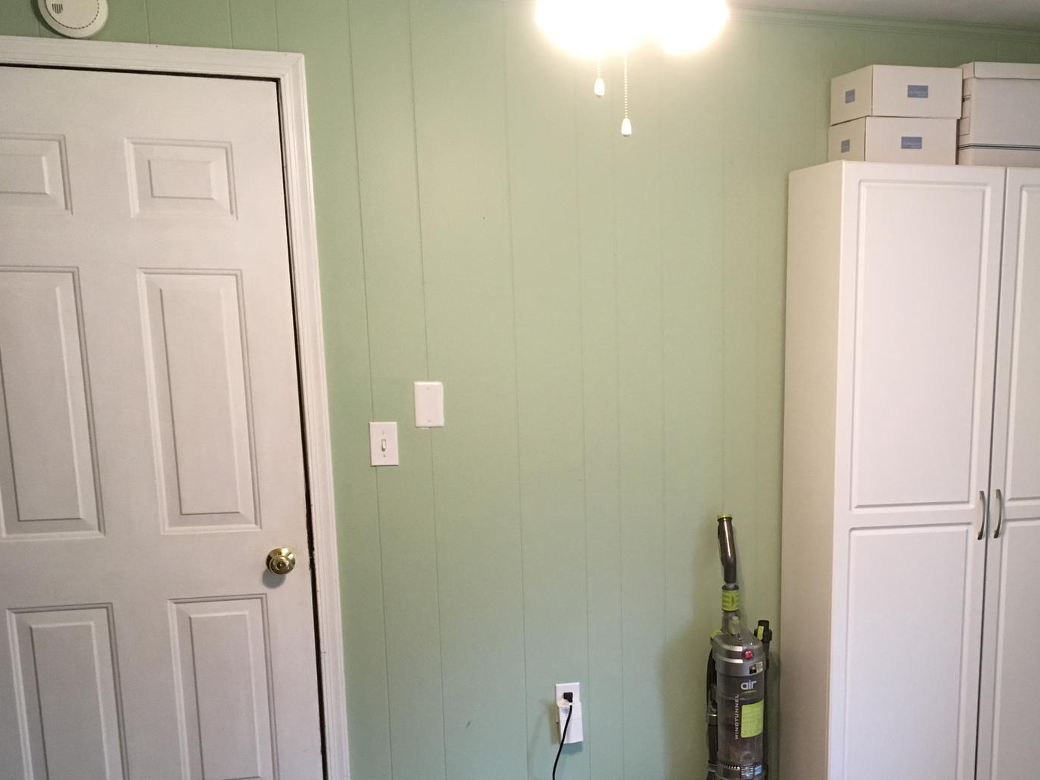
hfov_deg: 42.7
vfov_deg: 33.1
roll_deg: -0.3
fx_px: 1292
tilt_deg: -13.1
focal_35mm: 43
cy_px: 565
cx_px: 761
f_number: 2.2
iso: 125
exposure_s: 1/30
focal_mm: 4.15
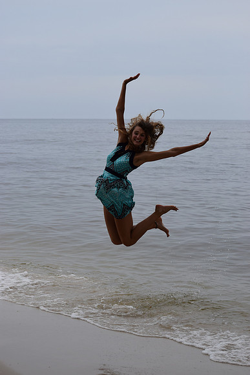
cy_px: 188
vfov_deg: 24.6
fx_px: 859
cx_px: 125
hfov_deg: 16.6
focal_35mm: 82
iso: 400
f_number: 5.6
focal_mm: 55
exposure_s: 1/1600
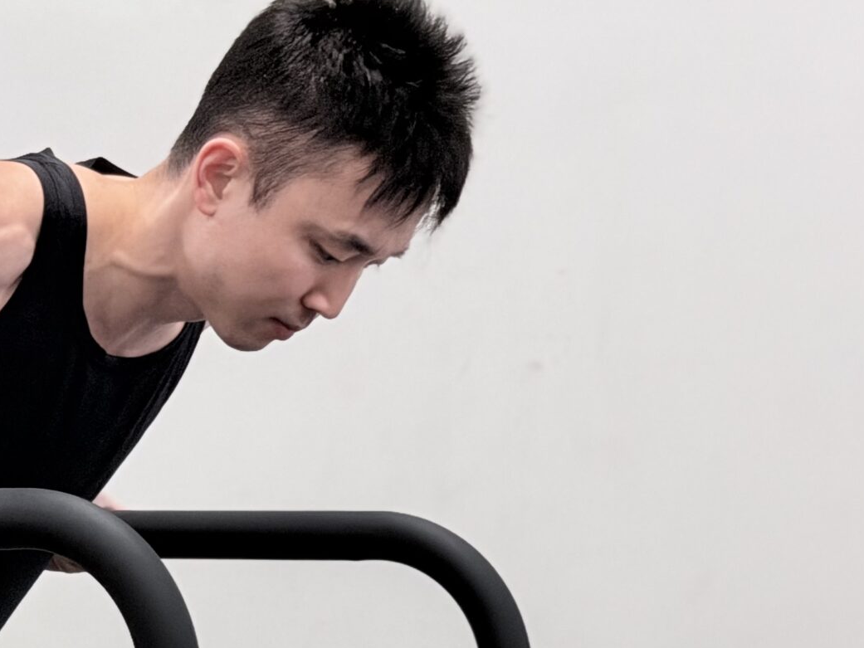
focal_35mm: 118
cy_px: 491
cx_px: -30
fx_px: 2946
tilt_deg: +2.4
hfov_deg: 16.3
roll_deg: +0.2
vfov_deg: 12.5
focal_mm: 6.76
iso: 200
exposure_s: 1/40
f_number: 1.78
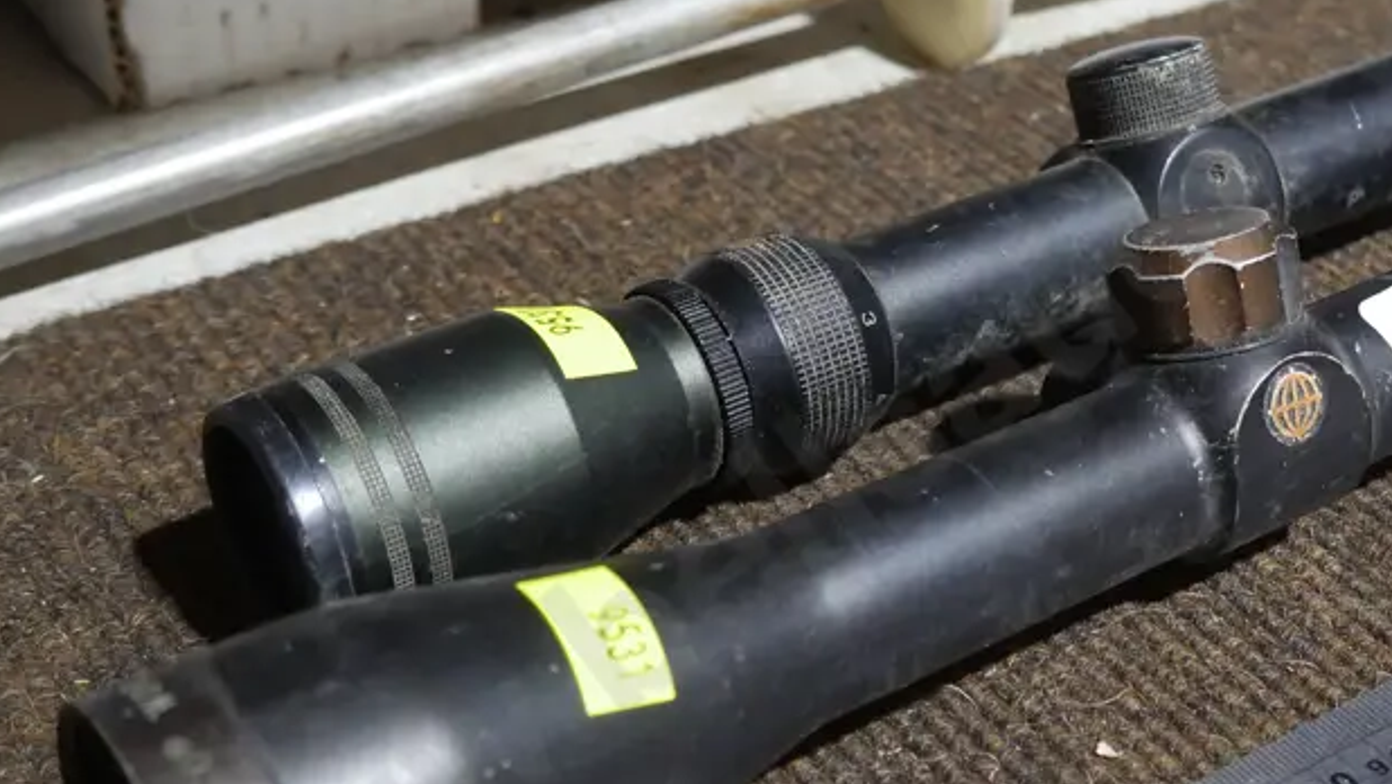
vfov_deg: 18.5
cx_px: 1088
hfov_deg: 31.6
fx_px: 2400
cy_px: 303
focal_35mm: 65
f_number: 4
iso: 800
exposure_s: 1/60
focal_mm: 18
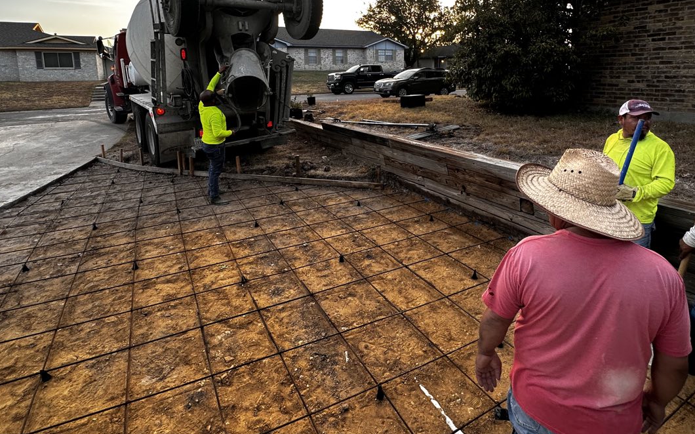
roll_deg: +0.7
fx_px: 398
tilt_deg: -6.9
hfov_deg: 82.3
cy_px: 133
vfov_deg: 55.6
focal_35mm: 21
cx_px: 361
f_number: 2.2
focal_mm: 2.22
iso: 64
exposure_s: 1/99
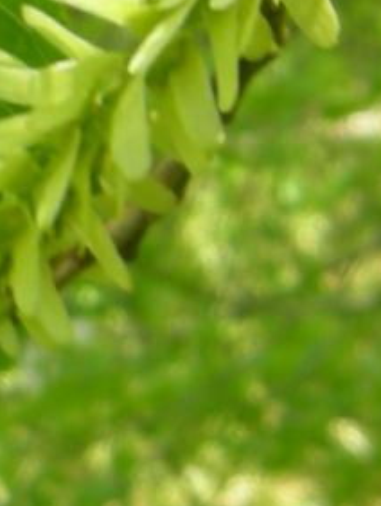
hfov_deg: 5.5
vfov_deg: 8.0
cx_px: -897
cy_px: 43
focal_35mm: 248
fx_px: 3634
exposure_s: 1/51
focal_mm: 7.5
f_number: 3
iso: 64
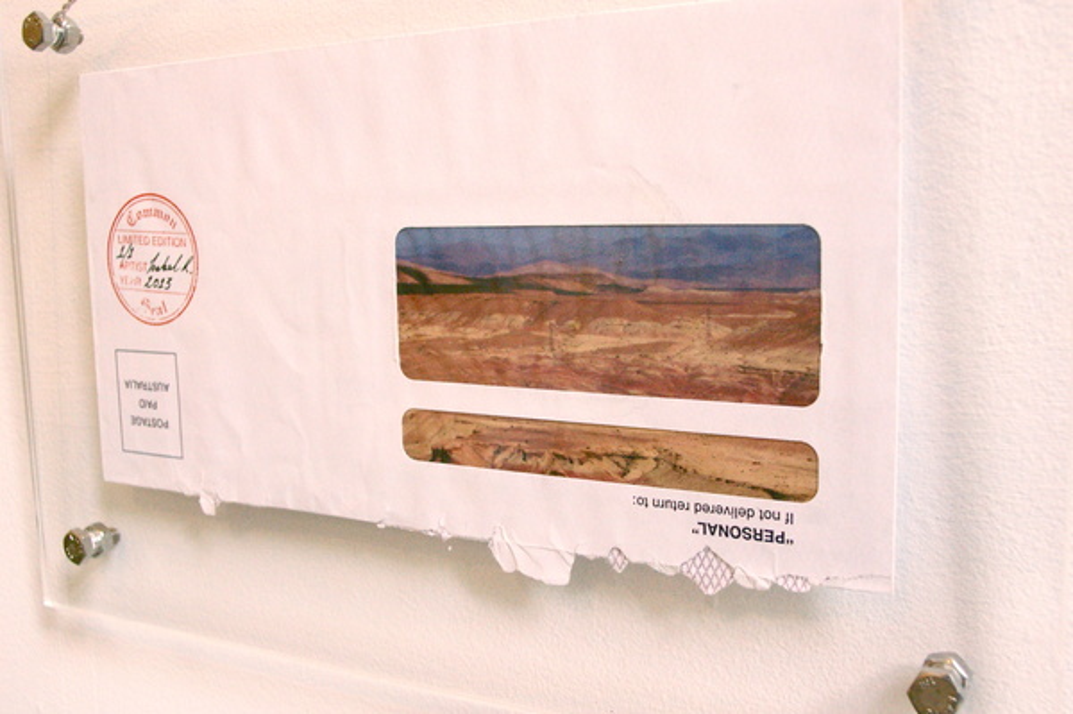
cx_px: 536
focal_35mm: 42
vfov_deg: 31.8
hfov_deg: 46.4
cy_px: 357
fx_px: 1251
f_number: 8
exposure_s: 1/90
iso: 1600
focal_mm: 28
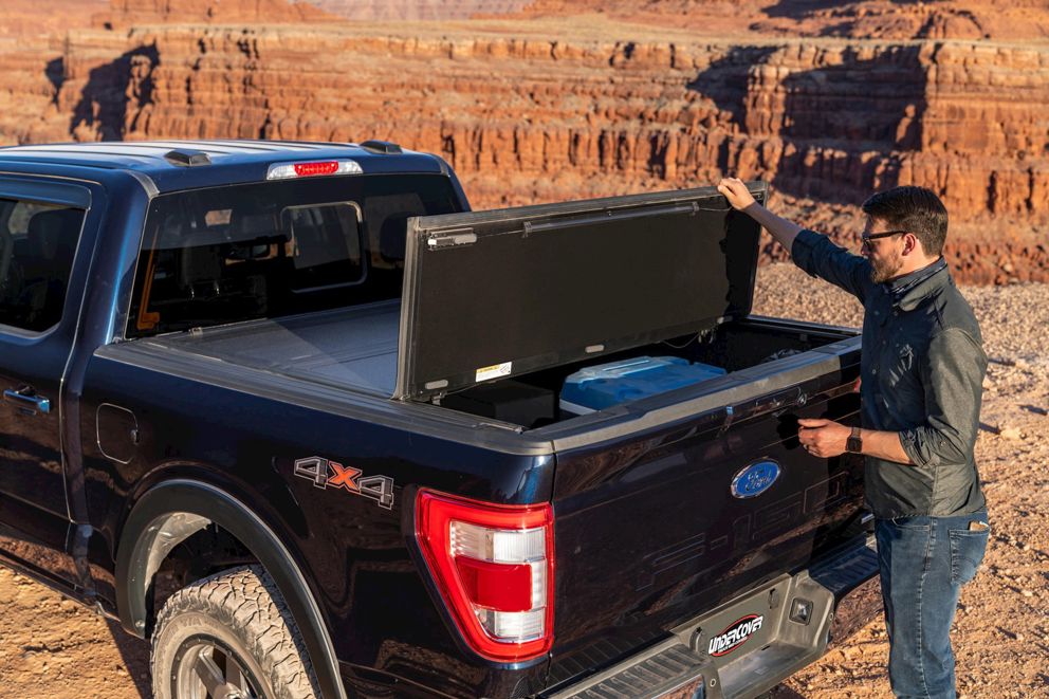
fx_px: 1282
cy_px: 350
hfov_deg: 44.5
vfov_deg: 30.5
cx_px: 524
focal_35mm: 44
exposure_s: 1/160
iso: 100
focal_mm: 44
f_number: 4.5
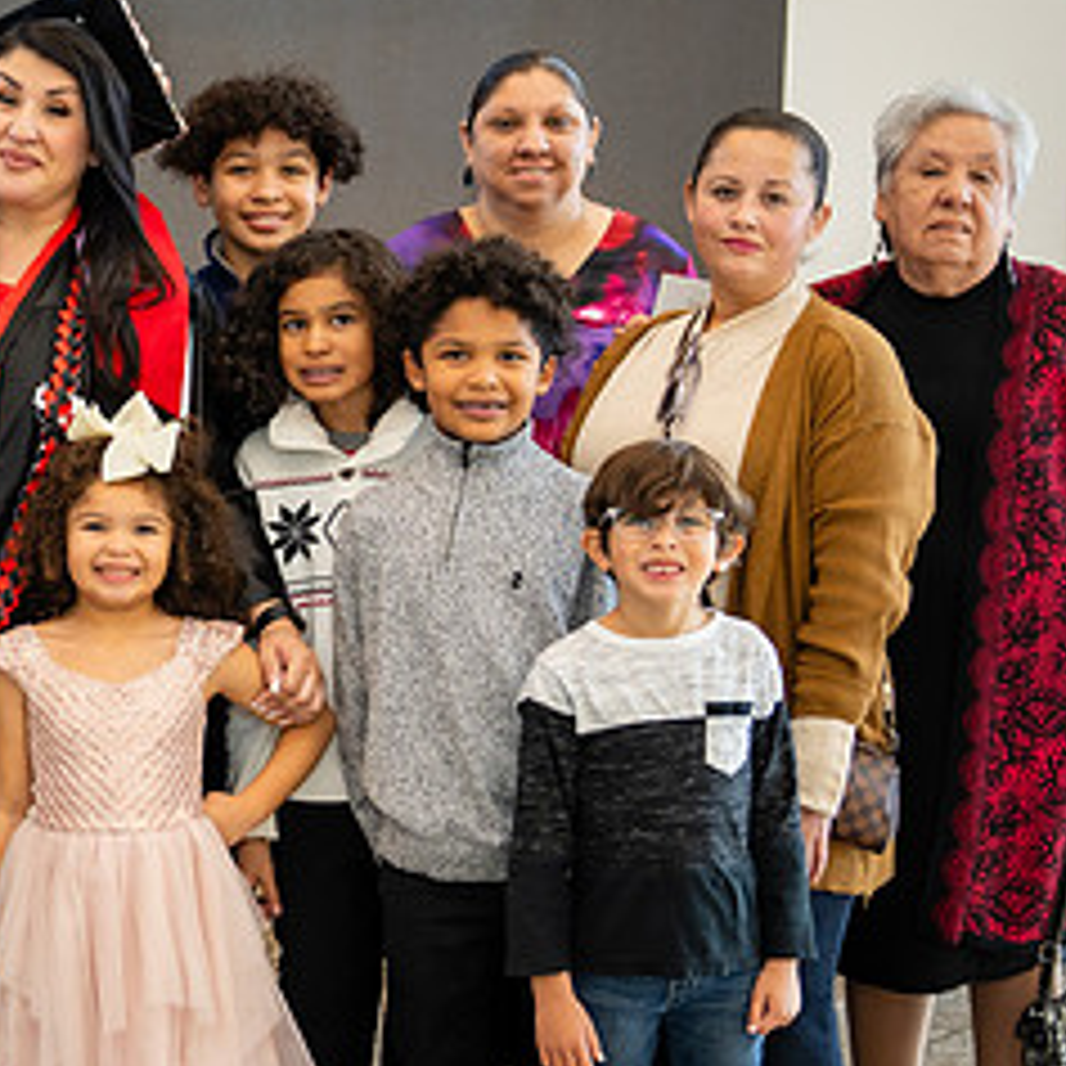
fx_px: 3101
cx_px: 36
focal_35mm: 89
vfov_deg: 19.5
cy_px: 565
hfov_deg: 19.0
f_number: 2.8
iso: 500
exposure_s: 1/125
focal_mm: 38
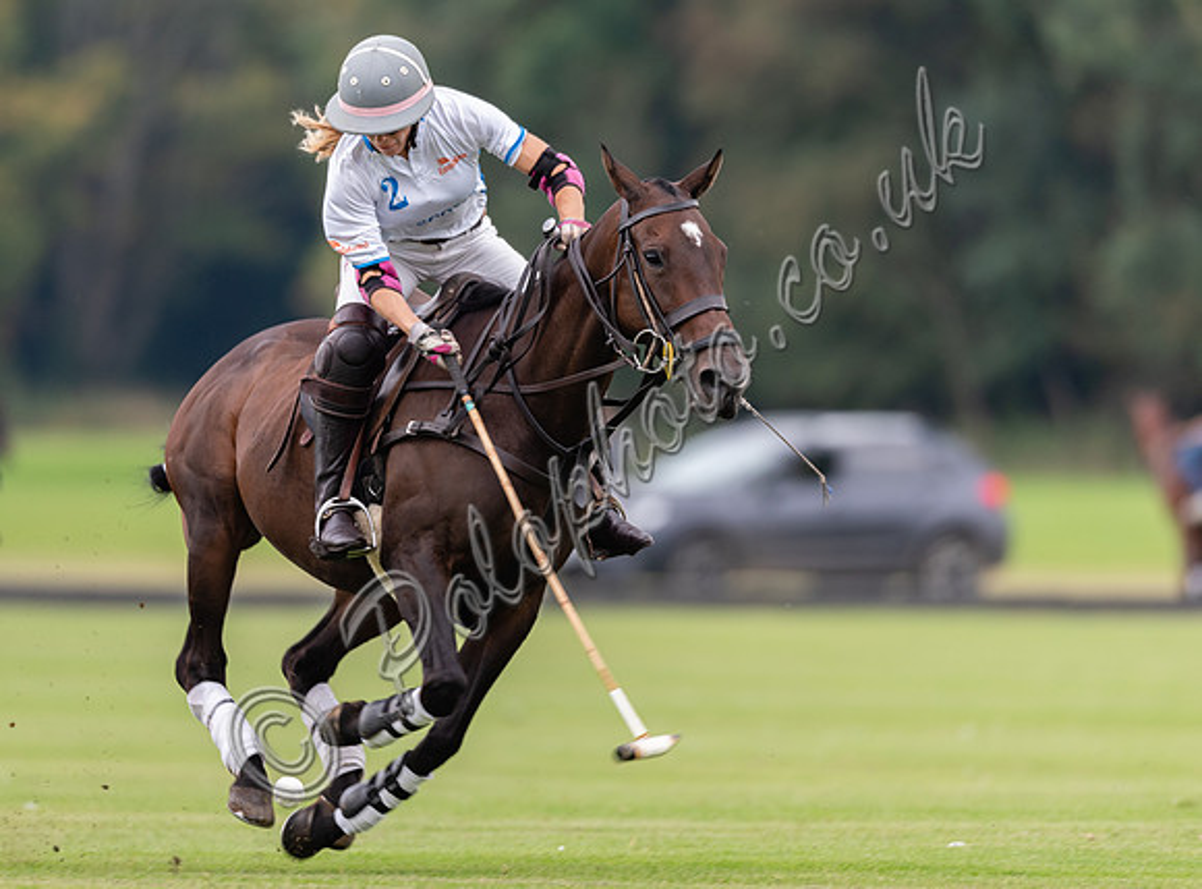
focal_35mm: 650
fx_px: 22443
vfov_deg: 2.3
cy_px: 395
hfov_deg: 3.1
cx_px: 453
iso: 500
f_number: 4
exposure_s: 1/500
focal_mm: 500
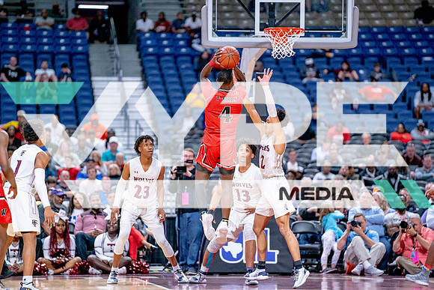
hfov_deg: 9.9
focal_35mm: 208
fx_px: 2503
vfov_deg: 6.6
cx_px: 223
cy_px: 144
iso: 2500
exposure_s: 1/1000
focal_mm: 200
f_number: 2.8
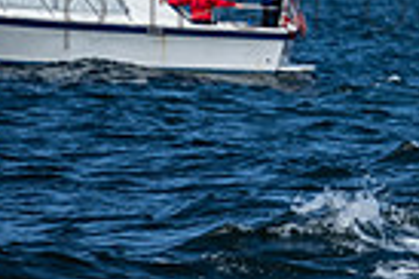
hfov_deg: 2.0
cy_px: -219
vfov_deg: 1.3
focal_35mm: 1026
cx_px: 892
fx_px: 11927
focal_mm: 200
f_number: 6.3
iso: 200
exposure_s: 1/2000
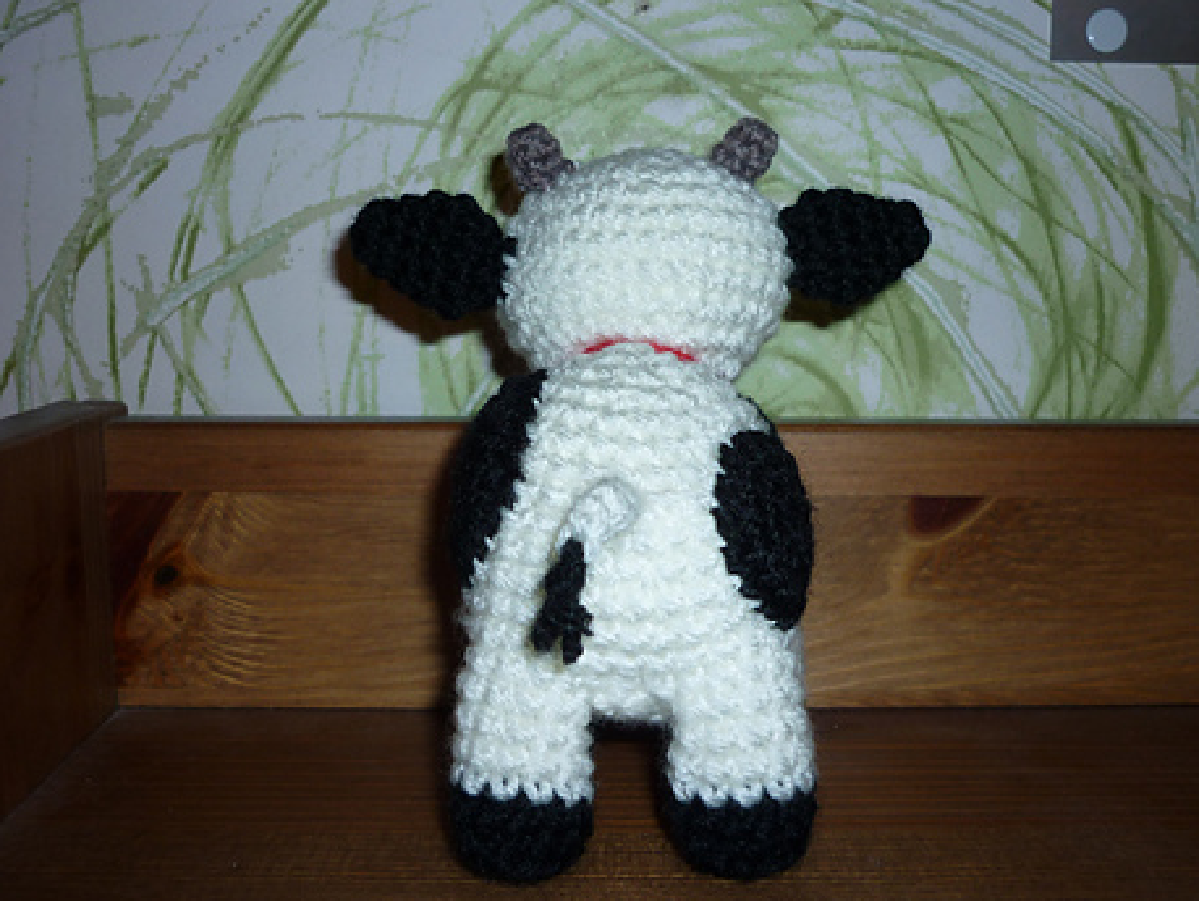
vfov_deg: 39.7
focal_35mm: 36
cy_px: 488
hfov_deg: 51.3
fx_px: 1248
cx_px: 628
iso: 100
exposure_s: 1/30
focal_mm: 5.5
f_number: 2.8
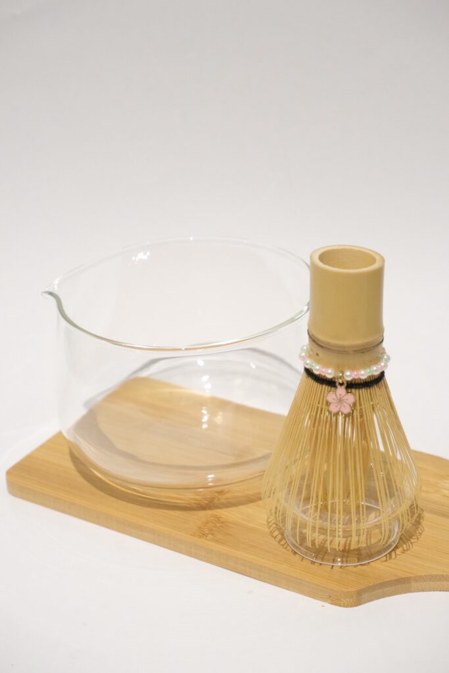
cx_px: 224
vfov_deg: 30.1
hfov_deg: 20.3
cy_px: 336
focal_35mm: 67
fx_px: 1253
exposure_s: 1/50
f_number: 5.6
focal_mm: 44.5
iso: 6400
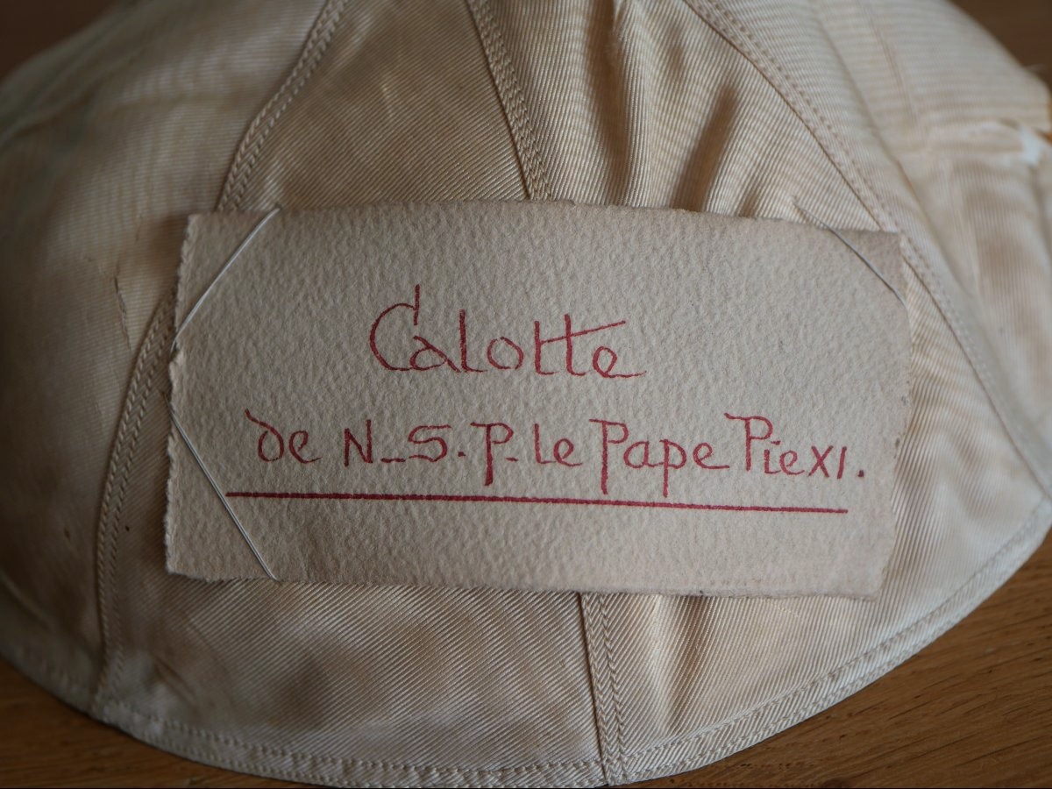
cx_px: 526
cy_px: 394
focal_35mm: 60
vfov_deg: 24.4
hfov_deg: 32.2
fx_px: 1823
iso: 200
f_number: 2.8
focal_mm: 30
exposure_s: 1/100
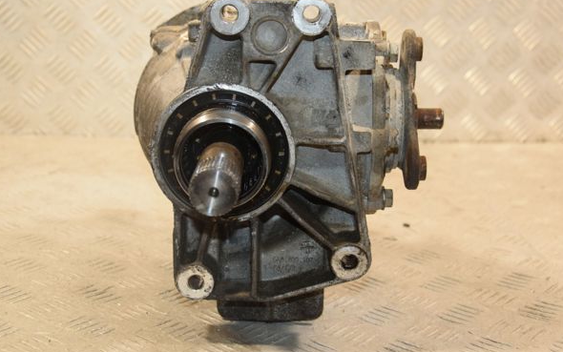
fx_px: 967
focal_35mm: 63
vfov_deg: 20.6
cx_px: 283
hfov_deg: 32.5
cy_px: 164
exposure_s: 1/160
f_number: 5
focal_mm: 38
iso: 800
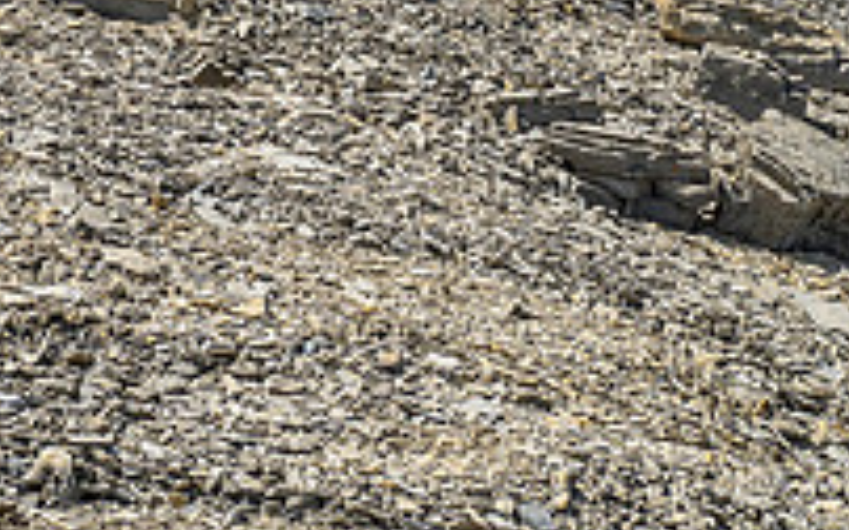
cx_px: 244
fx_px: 1688
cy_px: -301
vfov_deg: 16.1
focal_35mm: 73
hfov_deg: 27.9
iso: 200
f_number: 8
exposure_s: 1/200
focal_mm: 12
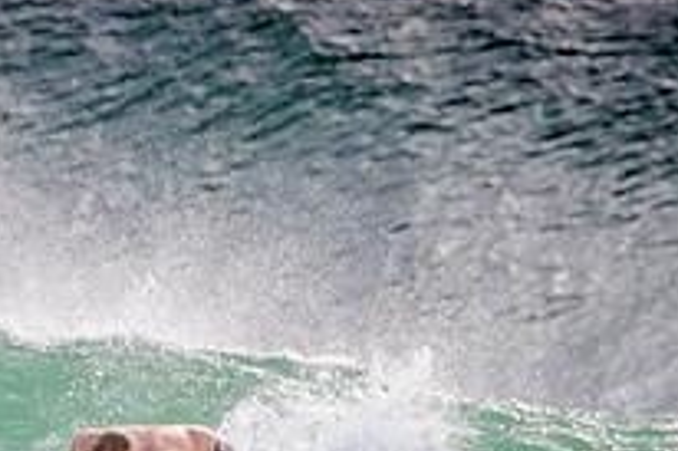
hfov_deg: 0.8
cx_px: 210
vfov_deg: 0.5
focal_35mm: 2648
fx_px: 49830
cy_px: 479
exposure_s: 1/2000
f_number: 11
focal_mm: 800
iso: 1400
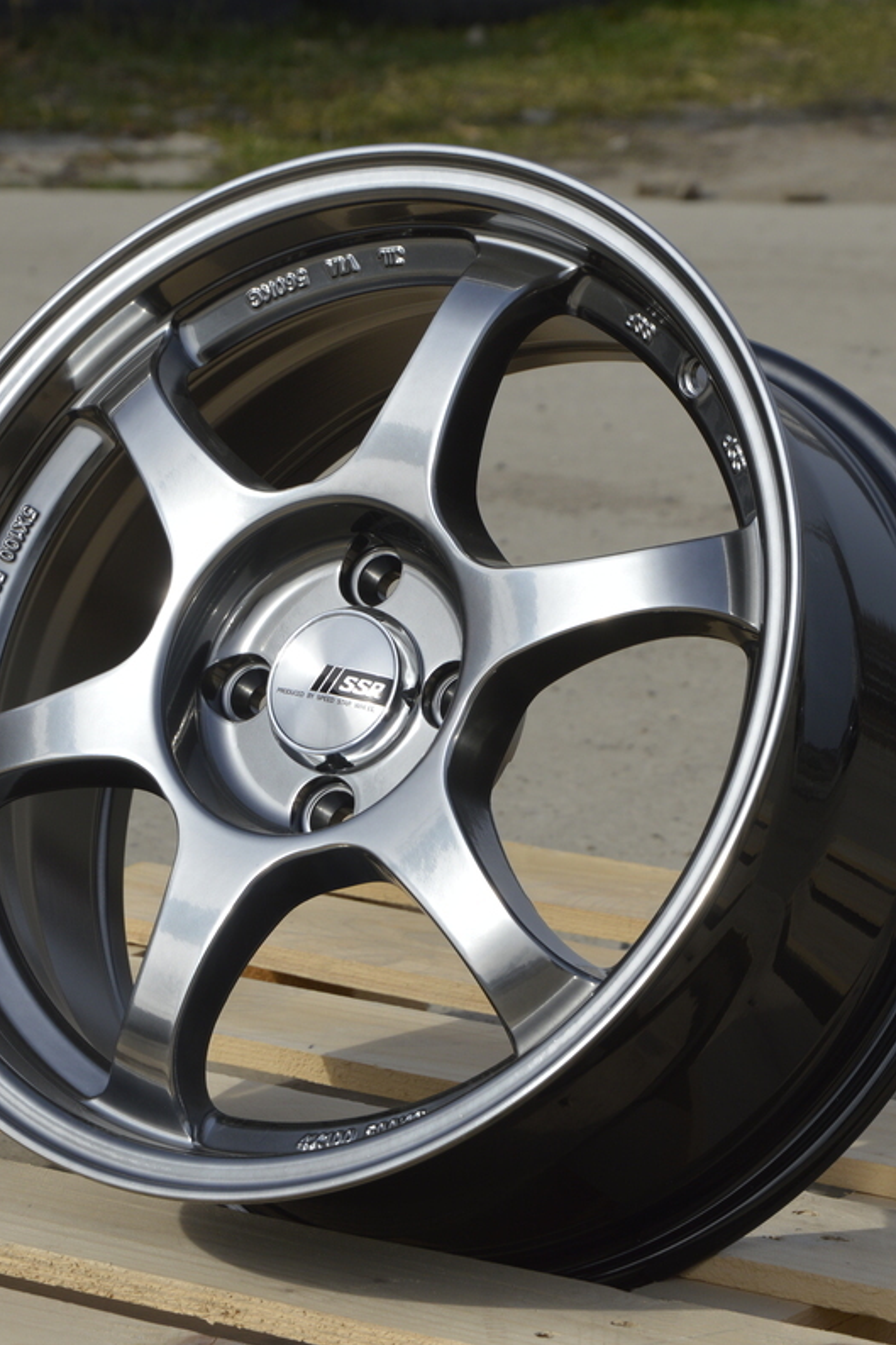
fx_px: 5938
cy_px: 671
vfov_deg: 12.9
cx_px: 384
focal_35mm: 159
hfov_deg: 8.6
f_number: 9
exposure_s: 1/320
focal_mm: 70
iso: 100
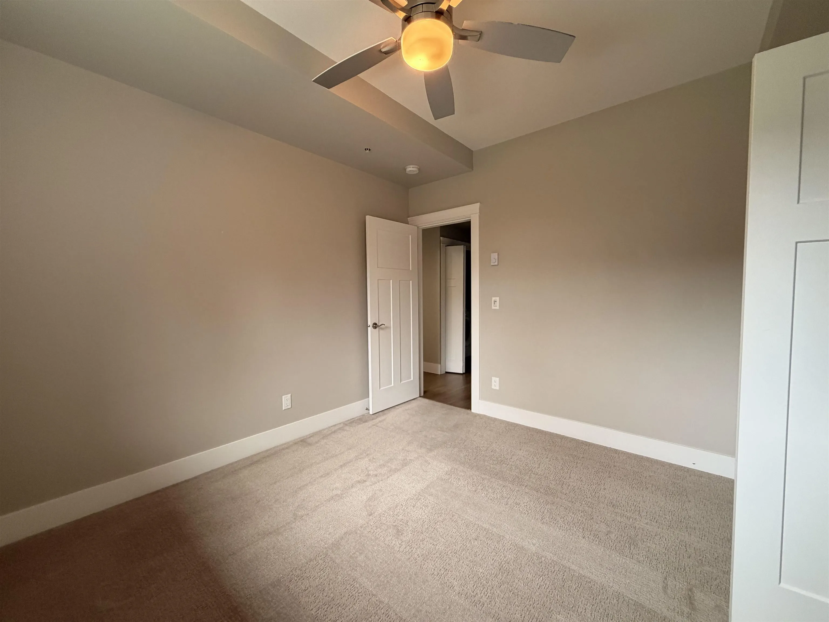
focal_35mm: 14
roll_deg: +0.6
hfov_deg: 102.1
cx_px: 414
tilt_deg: -3.1
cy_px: 311
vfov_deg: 85.7
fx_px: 335
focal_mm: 2.22
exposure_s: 1/60
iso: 250
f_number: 2.2
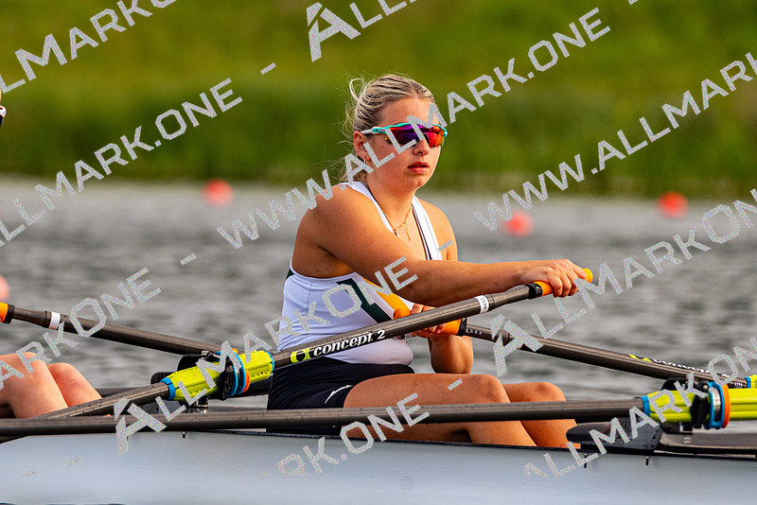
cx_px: 378
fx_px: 12621
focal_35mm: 600
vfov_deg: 2.3
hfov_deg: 3.4
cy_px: 252
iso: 800
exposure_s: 1/1000
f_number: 6.3
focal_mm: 400
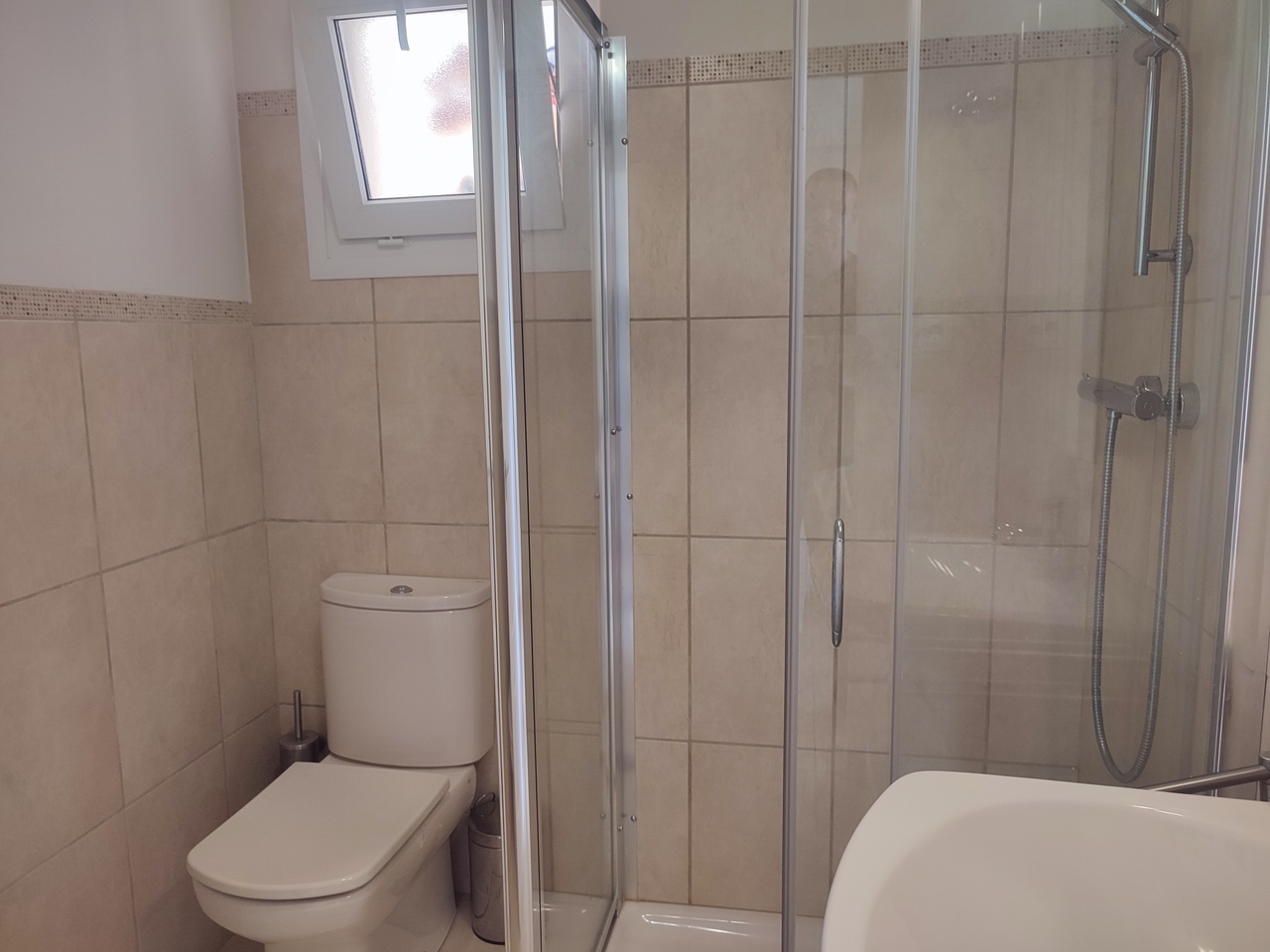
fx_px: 917
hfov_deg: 69.4
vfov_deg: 54.9
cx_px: 635
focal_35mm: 25
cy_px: 476
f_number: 1.9
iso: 94
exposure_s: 1/33
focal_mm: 6.04
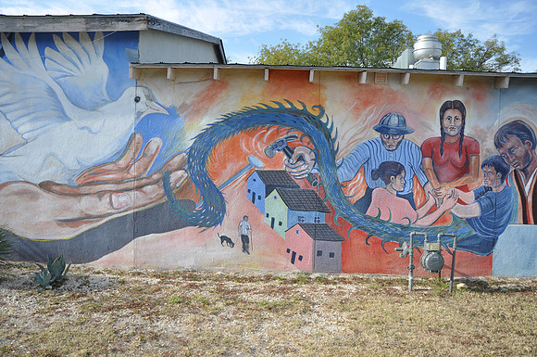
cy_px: 178
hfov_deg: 67.5
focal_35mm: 27
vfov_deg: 47.8
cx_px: 268
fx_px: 402
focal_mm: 18
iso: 200
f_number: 6.3
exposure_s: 1/160
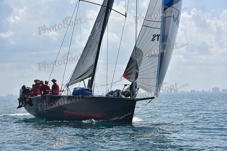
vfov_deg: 19.5
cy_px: 76
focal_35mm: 70
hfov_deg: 28.8
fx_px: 441
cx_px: 114
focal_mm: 70
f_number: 8
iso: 250
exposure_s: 1/1250
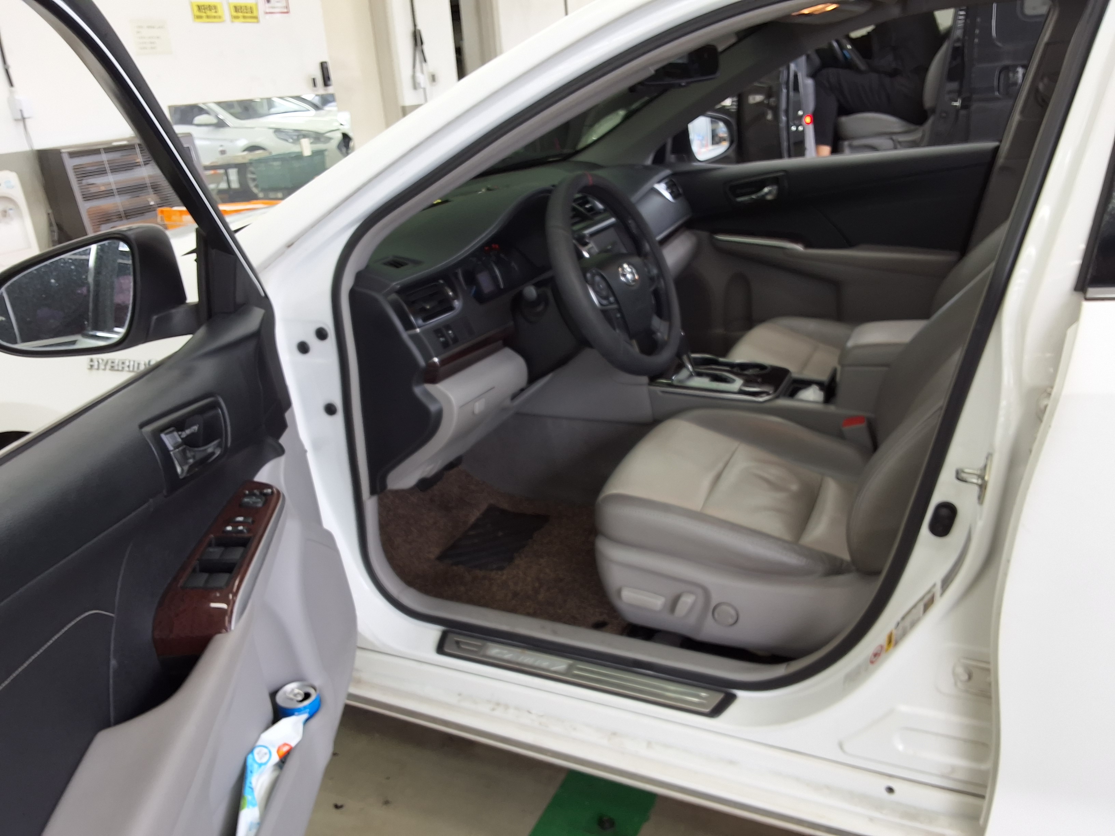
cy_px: 418
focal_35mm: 28
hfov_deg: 63.4
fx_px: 902
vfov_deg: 49.7
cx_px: 558
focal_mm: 2.91
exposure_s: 1/60
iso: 40
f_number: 1.9
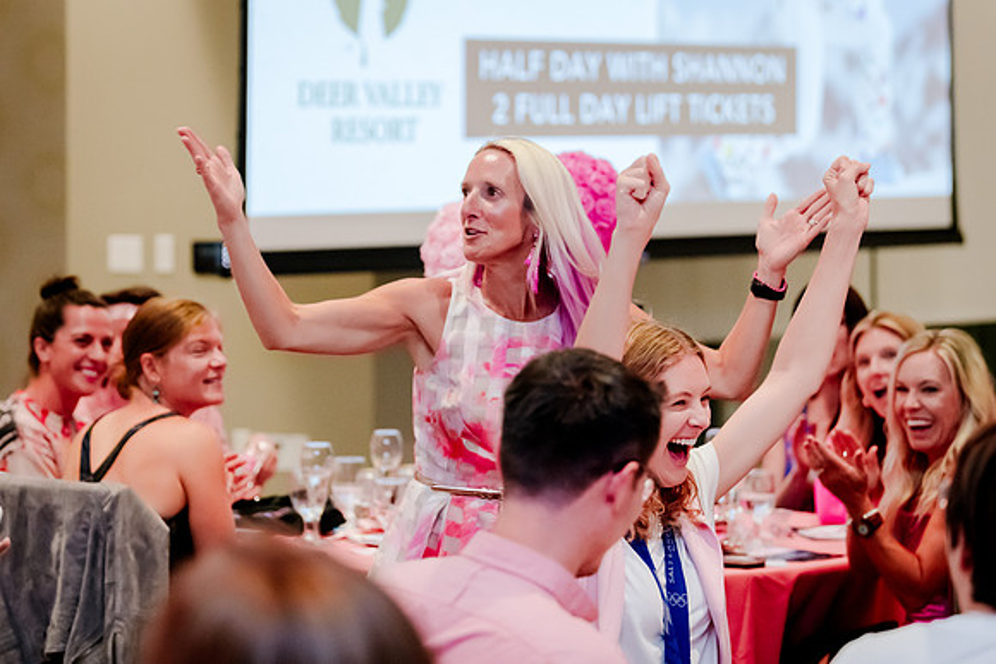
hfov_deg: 16.0
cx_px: 432
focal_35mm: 128
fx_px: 3540
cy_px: 214
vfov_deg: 10.7
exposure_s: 1/250
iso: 4000
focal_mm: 92
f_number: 2.8
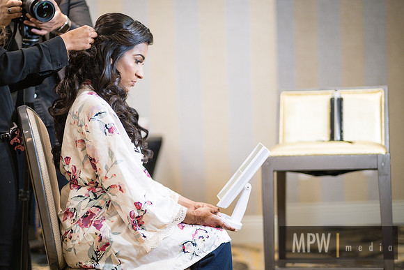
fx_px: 970
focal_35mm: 86
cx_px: 202
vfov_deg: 15.8
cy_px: 135
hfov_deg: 23.5
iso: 320
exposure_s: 1/125
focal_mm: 56
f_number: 1.2
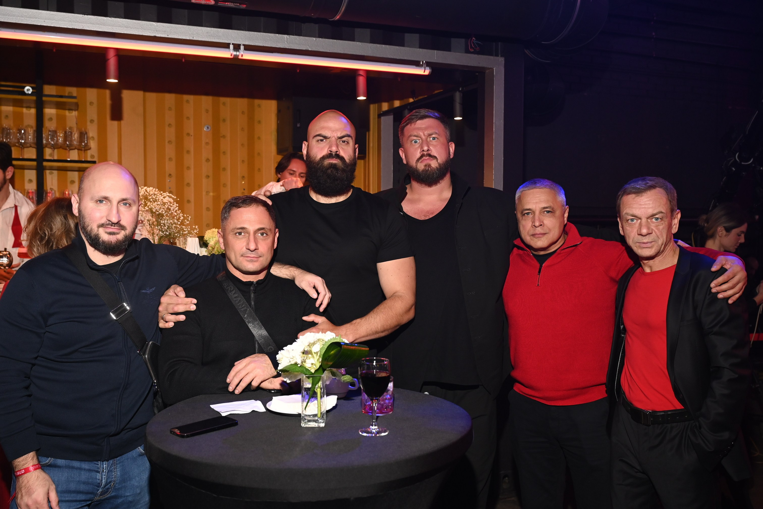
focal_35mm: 35
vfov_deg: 37.9
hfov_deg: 54.4
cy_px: 254
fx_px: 742
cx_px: 382
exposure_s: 1/125
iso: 1250
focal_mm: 35
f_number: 5
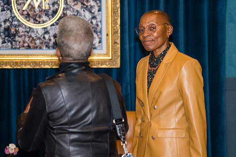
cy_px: 78
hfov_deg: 13.2
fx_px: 1016
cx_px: 118
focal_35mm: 155
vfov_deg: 8.9
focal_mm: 155
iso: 4000
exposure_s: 1/100
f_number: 4
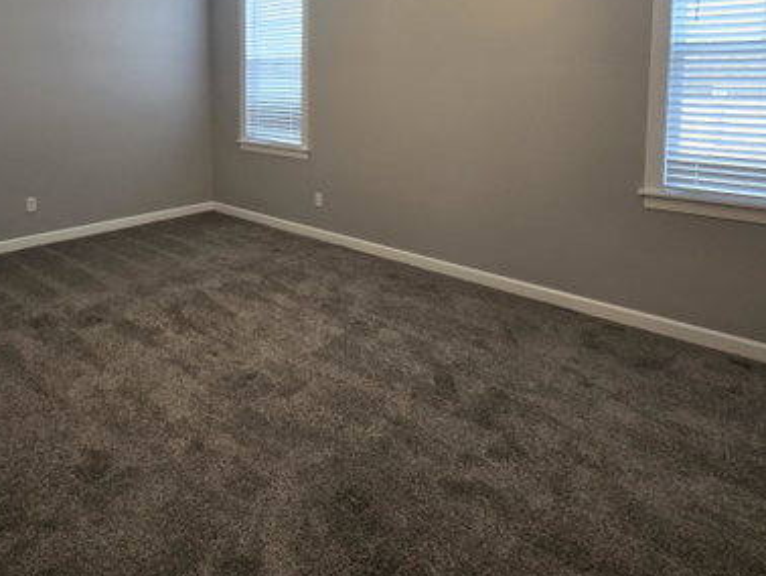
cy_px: 116
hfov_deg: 75.3
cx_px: 299
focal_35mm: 22
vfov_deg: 56.7
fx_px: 487
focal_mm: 2.2
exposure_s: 1/60
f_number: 2.2
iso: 125
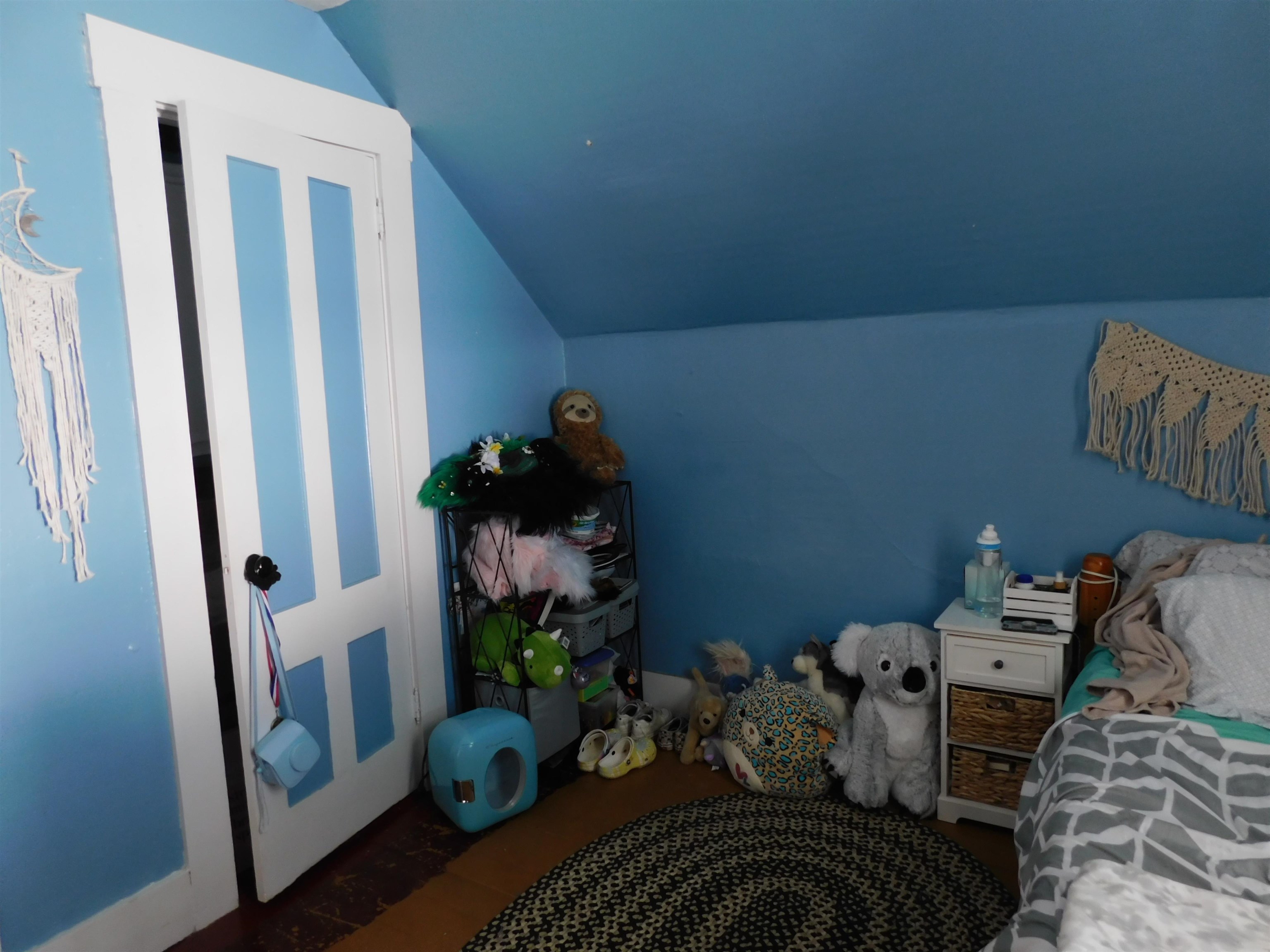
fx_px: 844
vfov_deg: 58.9
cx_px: 635
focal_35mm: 23
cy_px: 476
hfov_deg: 73.9
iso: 400
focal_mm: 4
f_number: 3
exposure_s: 1/25
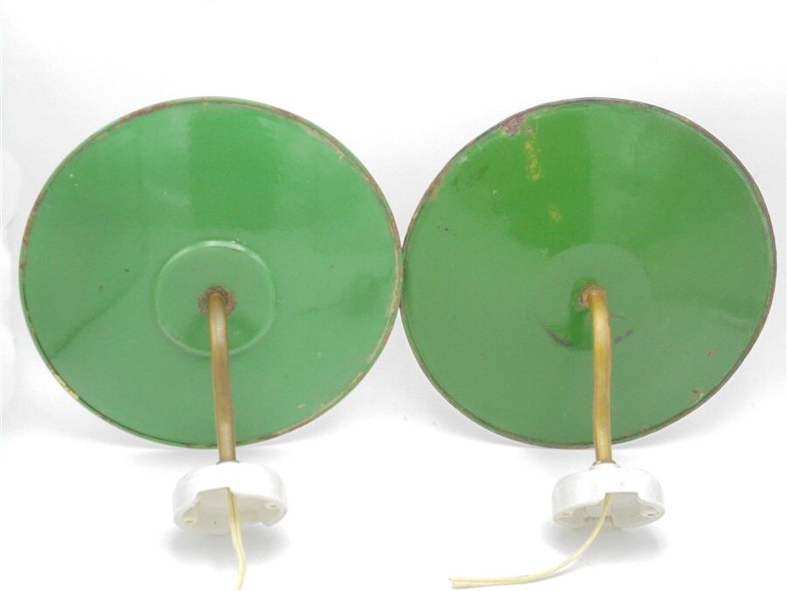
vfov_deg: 26.1
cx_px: 394
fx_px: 1273
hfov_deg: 34.3
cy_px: 296
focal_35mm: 56
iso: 250
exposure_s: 1/30
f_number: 5.2
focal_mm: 10.1
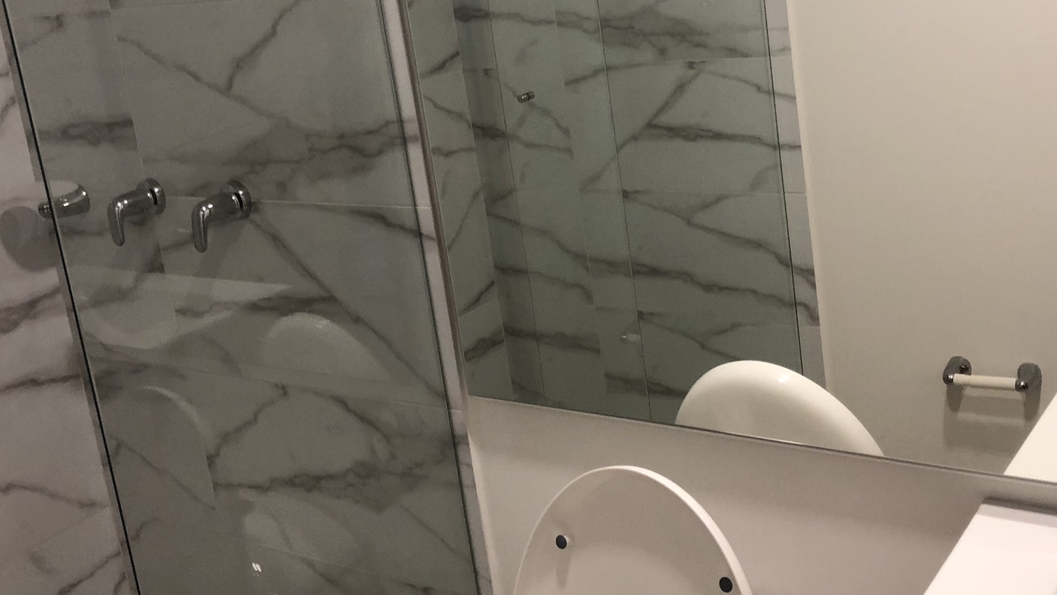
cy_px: 138
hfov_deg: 45.2
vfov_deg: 26.1
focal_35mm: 45
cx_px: 631
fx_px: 1261
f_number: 1.8
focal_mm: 3.99
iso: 40
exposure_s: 1/20
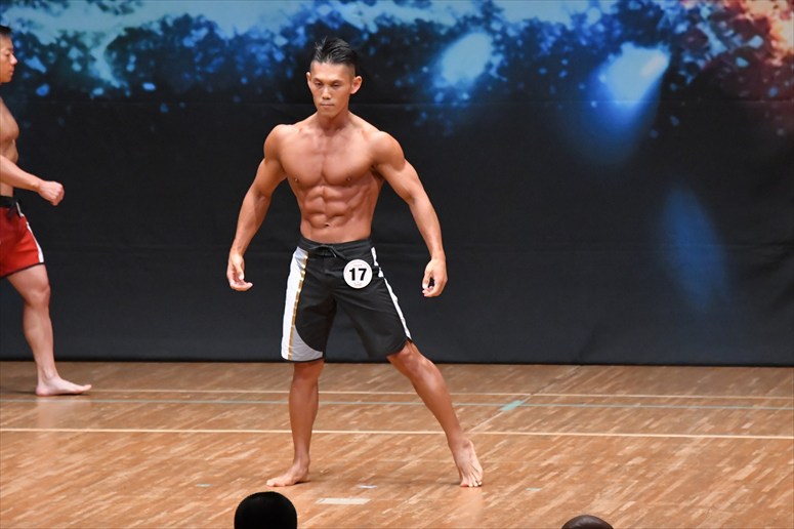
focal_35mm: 300
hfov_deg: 6.9
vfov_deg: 4.6
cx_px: 397
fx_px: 6614
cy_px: 264
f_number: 5.6
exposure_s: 1/400
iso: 8000
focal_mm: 200
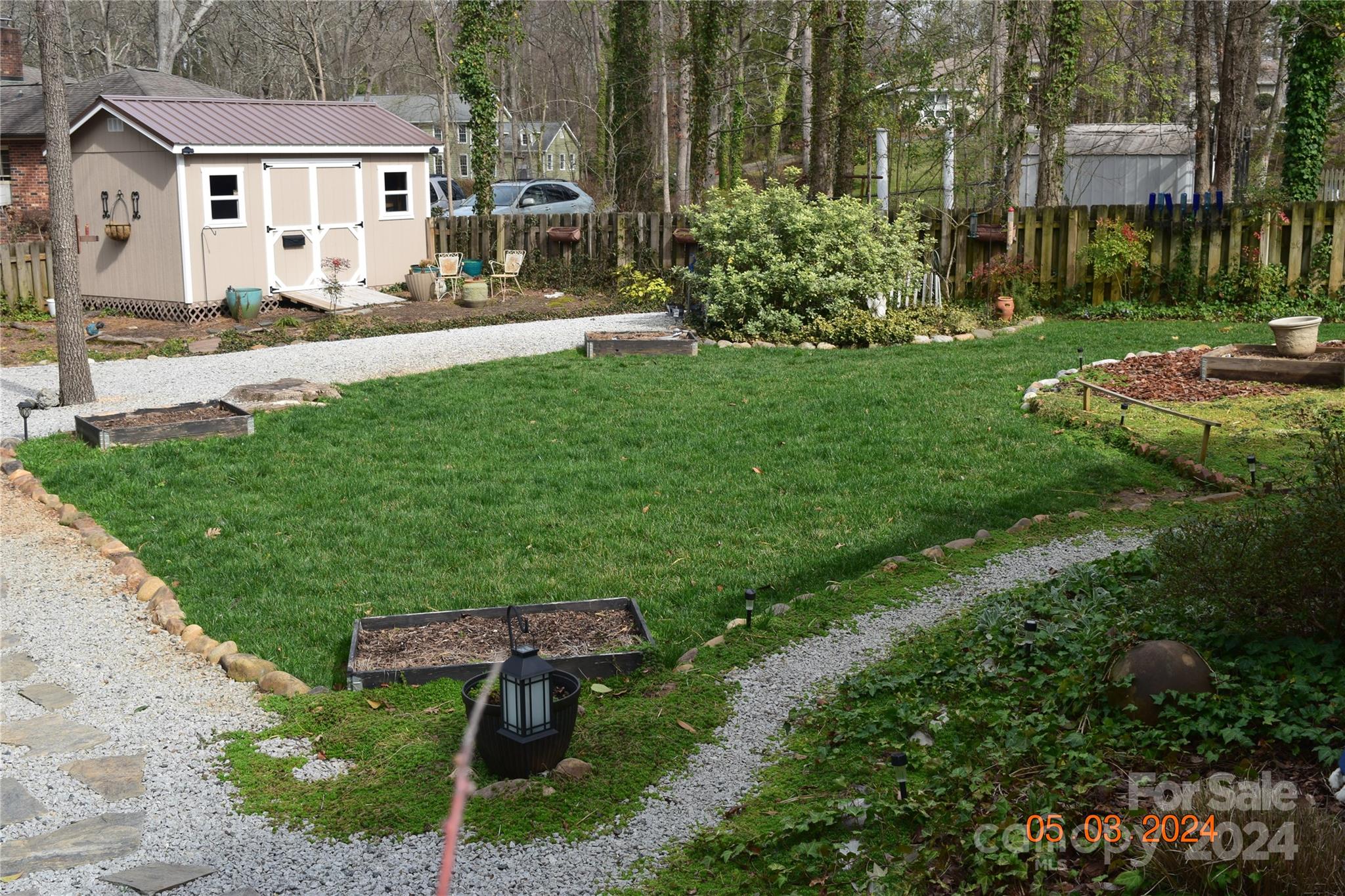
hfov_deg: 46.4
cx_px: 672
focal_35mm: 42
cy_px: 448
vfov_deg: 31.9
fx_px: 1569
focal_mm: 28
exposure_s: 1/200
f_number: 10
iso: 160
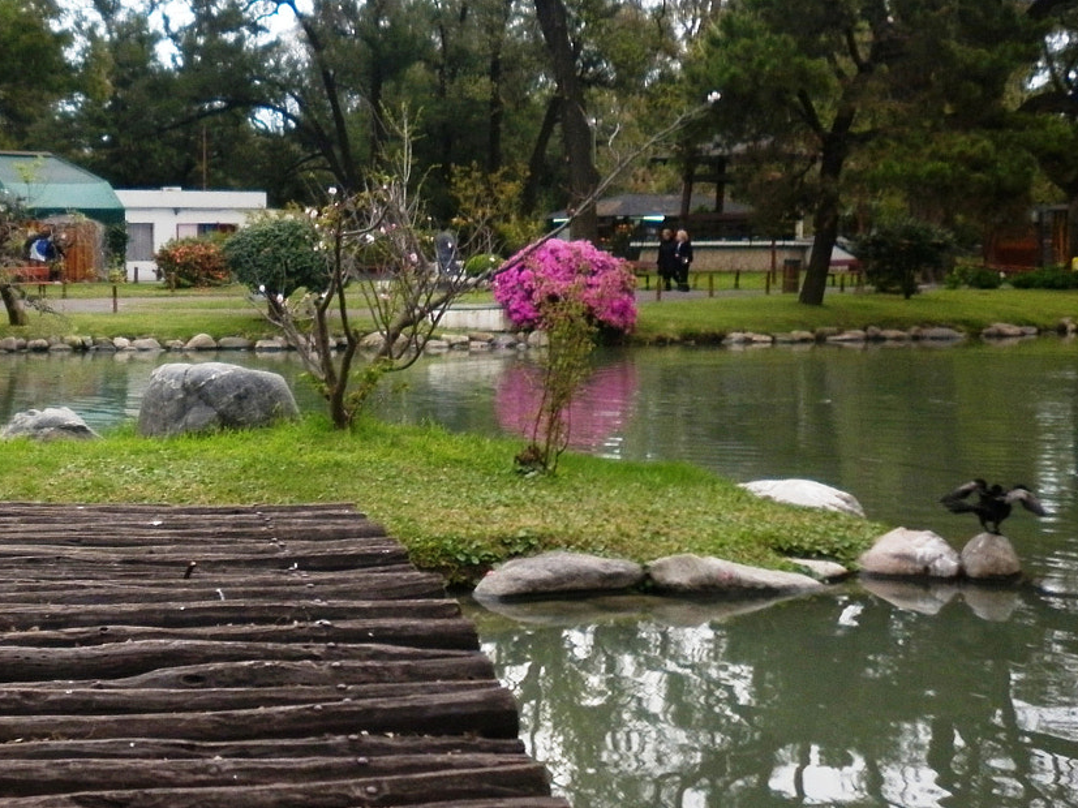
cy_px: 236
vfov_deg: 24.2
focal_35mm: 60
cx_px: 55
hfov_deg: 30.4
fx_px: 1868
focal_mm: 5.6
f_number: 2.9
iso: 80
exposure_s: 1/60
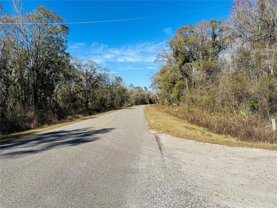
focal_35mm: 24
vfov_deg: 56.8
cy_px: 104
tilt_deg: +1.6
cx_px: 138
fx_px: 192
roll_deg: +1.8
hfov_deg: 71.6
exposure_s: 1/4762
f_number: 1.78
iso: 80
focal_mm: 6.86
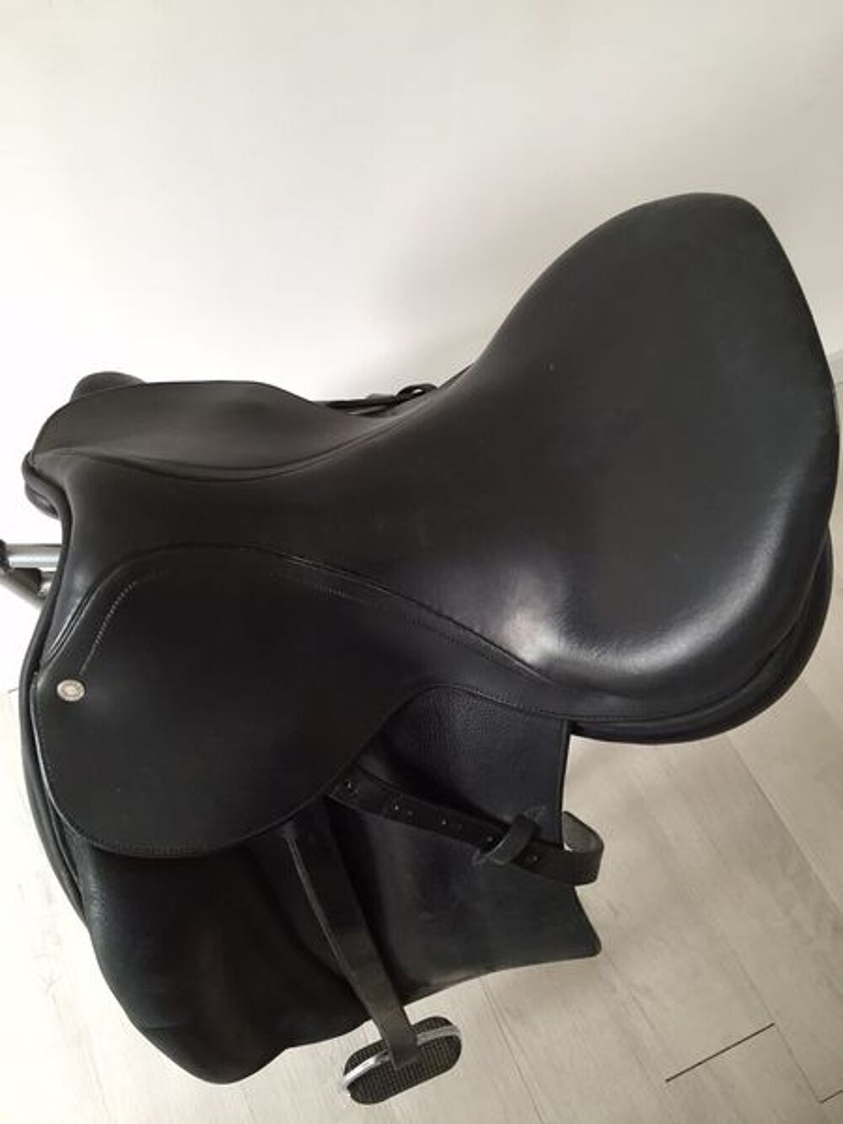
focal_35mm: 29
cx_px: 422
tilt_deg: -58.0
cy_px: 562
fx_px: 941
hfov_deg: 48.2
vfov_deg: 61.7
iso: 100
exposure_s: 1/30
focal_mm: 4.15
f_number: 2.2
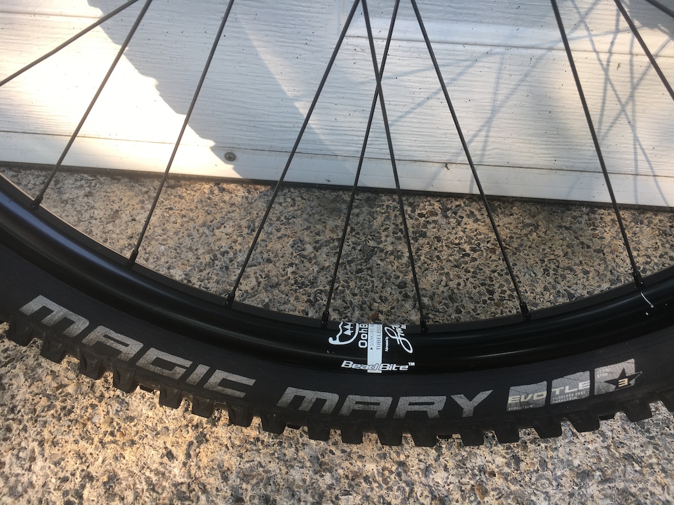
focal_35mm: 29
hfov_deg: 61.7
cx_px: 337
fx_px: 565
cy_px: 252
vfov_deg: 48.2
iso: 25
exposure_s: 1/120
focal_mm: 4.15
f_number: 2.2
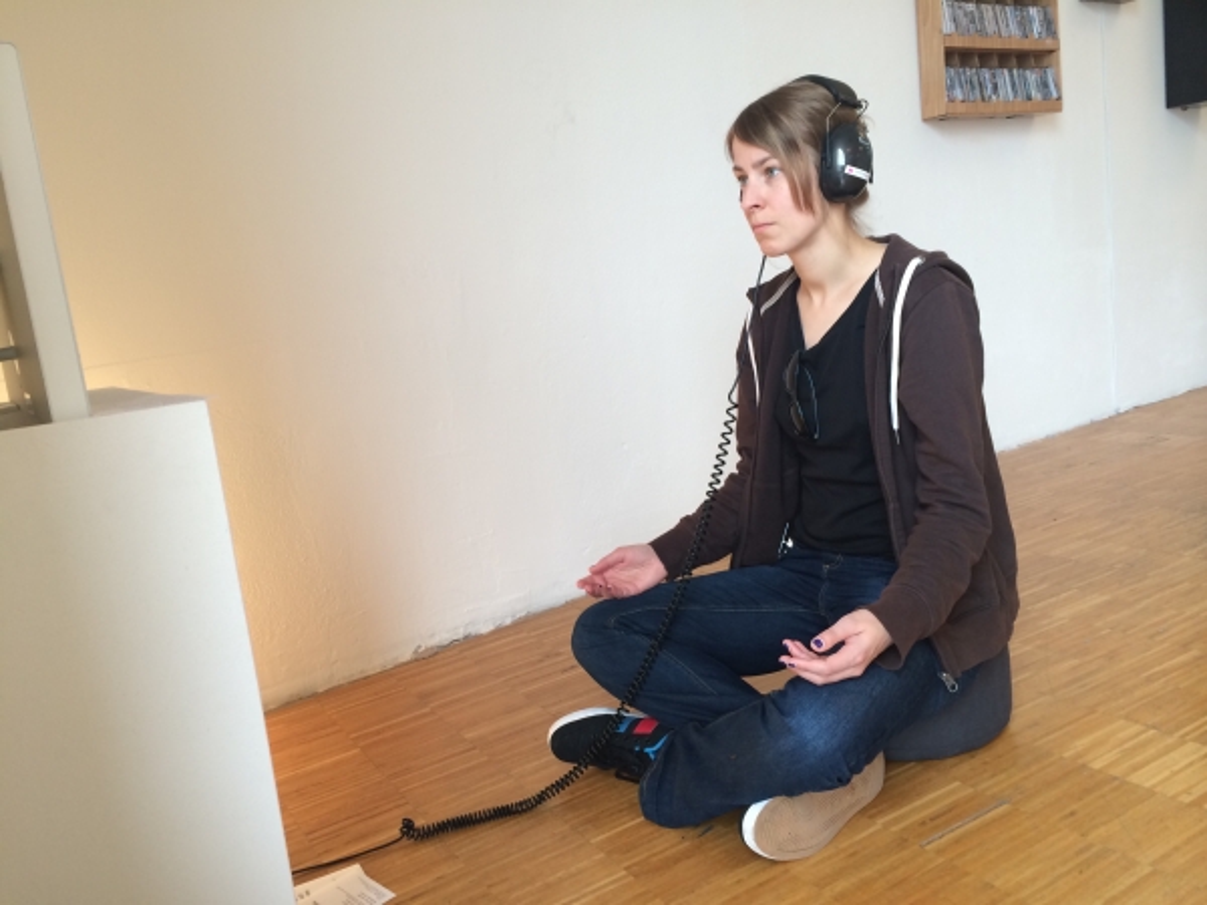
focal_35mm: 30
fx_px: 1046
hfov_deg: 60.0
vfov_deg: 46.8
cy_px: 452
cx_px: 604
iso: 40
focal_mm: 4.12
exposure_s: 1/40
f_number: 2.2
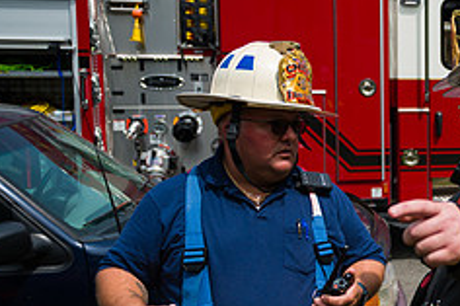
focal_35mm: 59
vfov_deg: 23.0
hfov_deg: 30.8
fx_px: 753
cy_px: 158
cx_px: 489
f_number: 3.2
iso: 200
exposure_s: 1/5000
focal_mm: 24
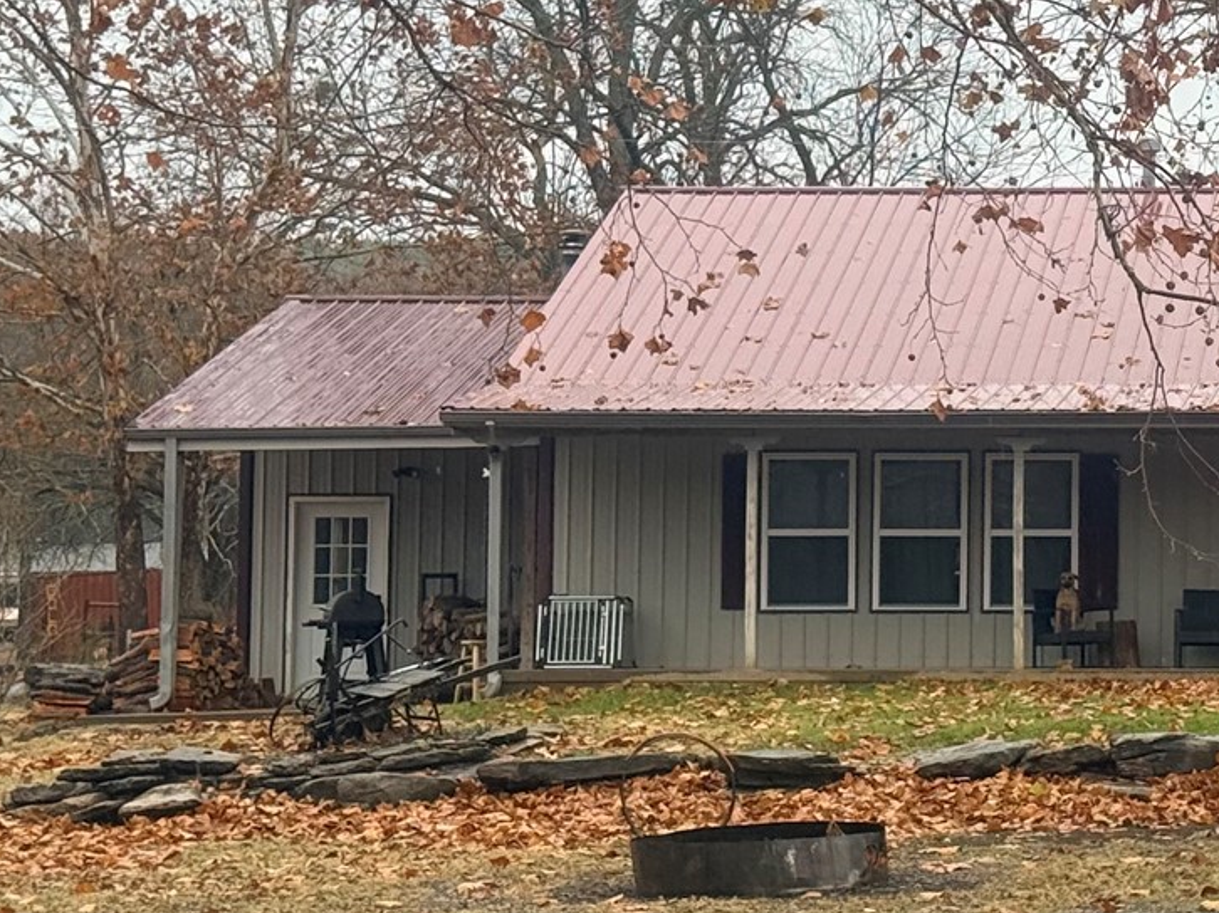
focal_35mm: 127
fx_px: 4471
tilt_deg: +4.0
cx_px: 1397
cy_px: 347
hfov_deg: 15.1
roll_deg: -0.8
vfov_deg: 11.7
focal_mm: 6.76
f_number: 1.78
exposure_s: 1/487
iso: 64
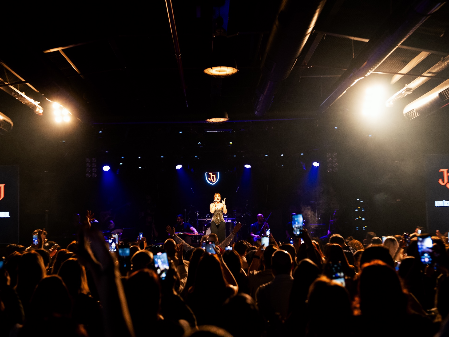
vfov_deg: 19.4
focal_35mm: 76
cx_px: 210
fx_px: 986
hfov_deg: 25.7
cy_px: 168
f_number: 2.8
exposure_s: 1/250
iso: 32000
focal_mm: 70
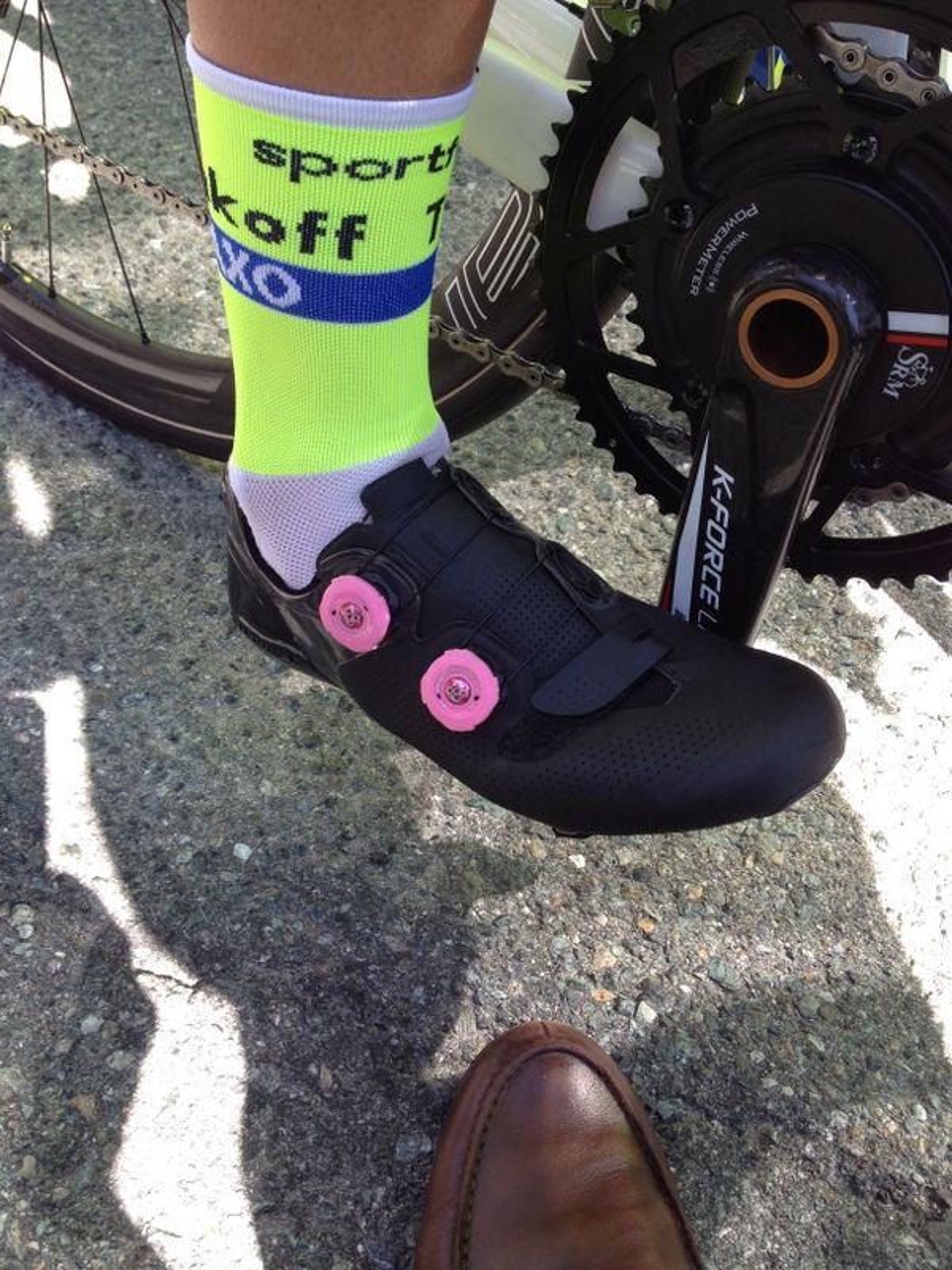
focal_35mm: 35
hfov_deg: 40.7
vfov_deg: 52.6
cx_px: 476
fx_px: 1283
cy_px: 635
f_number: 2.4
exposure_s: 1/260
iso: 50
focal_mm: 4.28
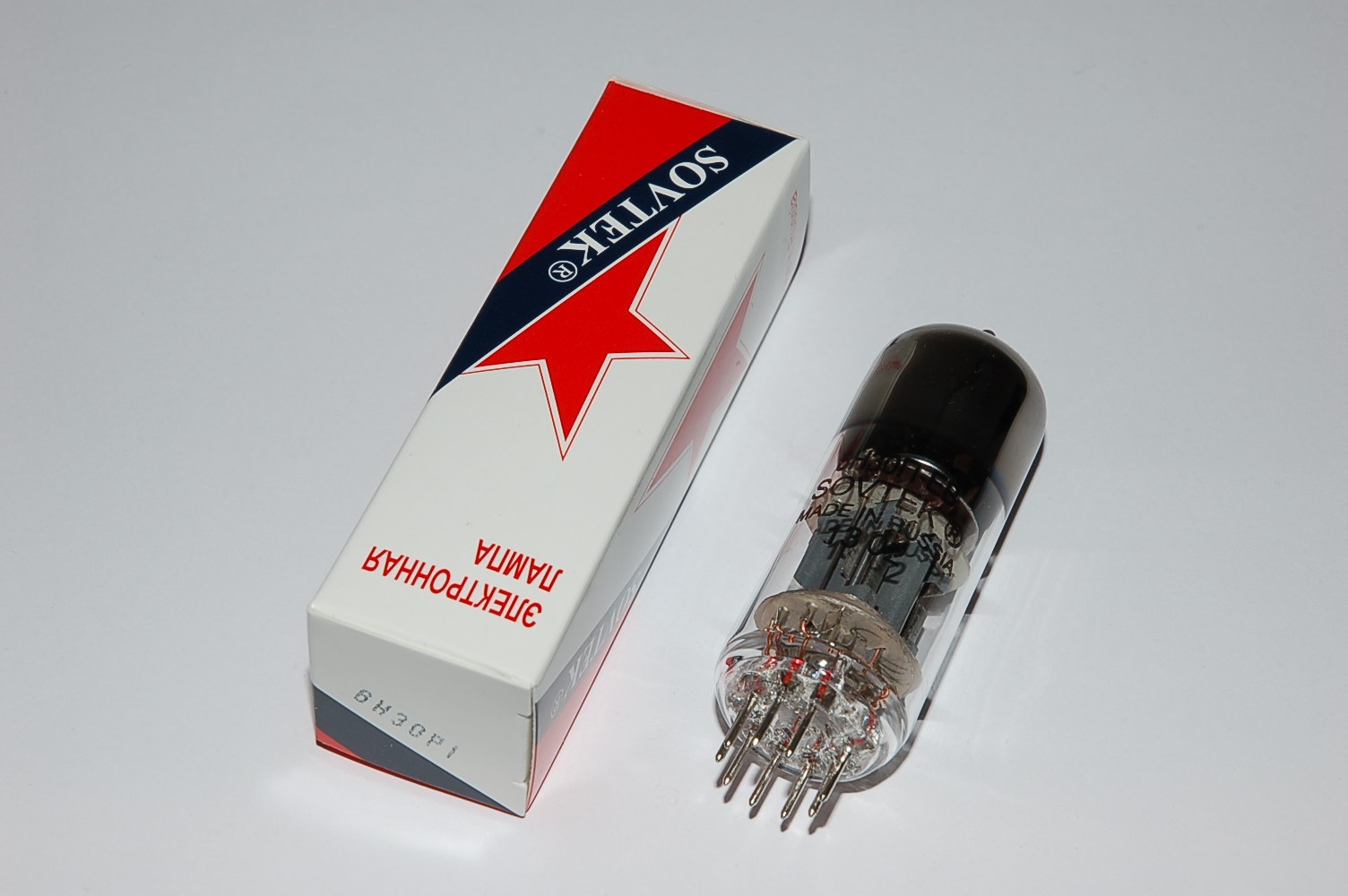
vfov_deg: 14.7
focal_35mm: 93
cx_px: 674
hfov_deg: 21.9
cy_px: 448
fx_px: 3479
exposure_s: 1/60
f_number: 16
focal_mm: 62
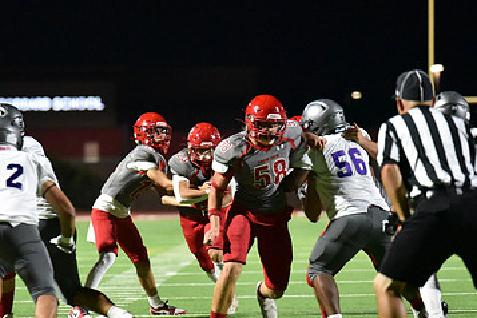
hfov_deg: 6.3
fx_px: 4306
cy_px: 181
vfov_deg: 4.2
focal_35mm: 325
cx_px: 164
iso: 12800
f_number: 2.8
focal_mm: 200
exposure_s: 1/1000
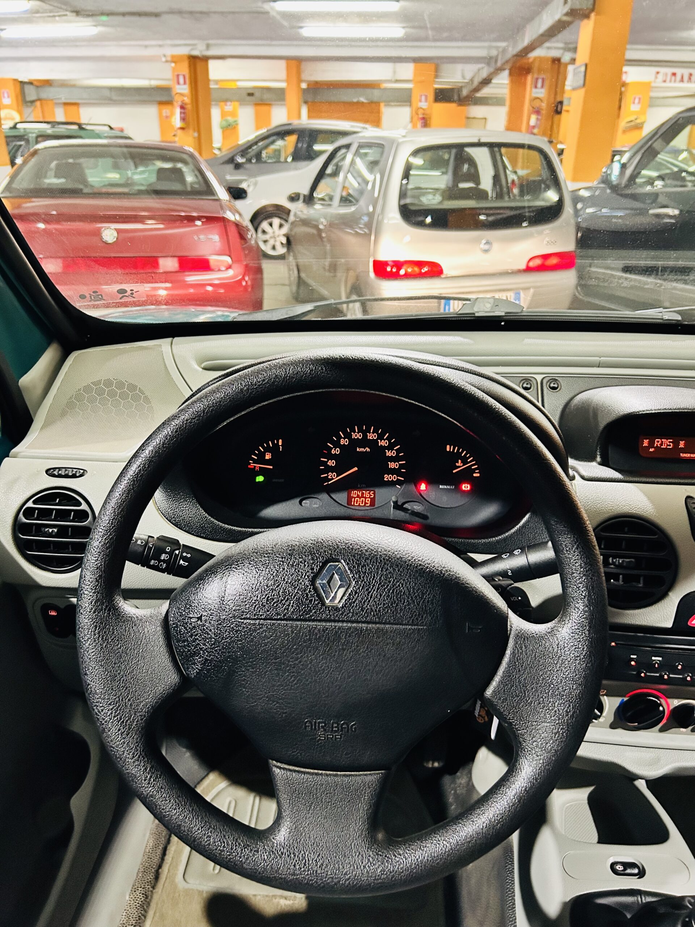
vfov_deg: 67.3
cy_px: 464
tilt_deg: -25.0
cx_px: 348
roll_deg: -1.1
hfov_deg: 53.1
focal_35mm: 26
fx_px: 696
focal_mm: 5.7
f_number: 1.5
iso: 500
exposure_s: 1/50
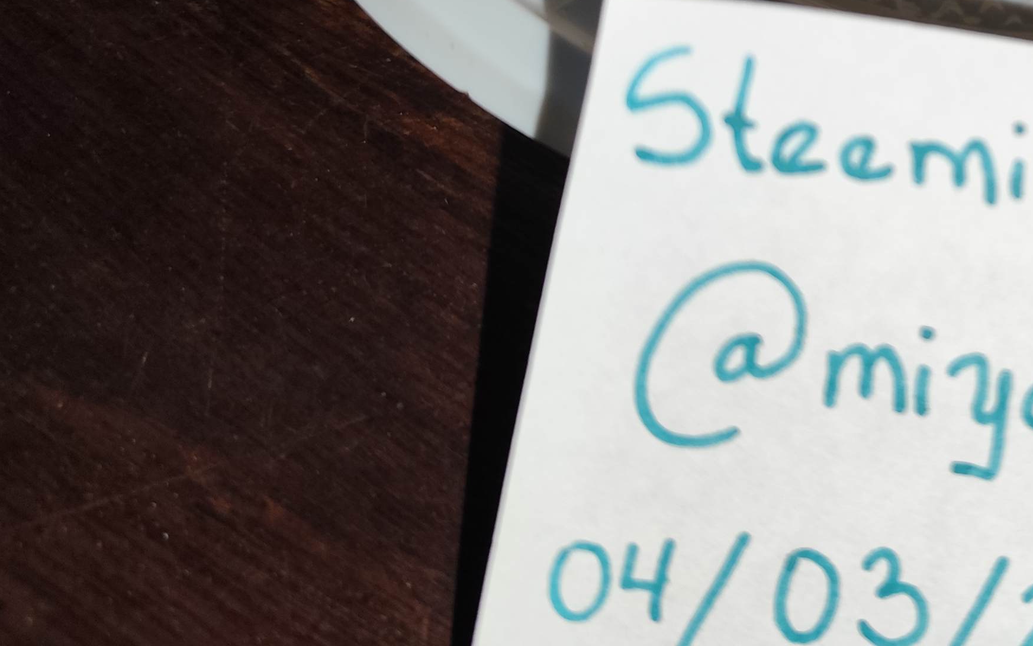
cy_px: -21
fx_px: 1605
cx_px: 1074
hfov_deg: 32.3
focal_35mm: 57
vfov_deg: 21.8
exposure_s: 1/100
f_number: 1.65
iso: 500
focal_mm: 6.14
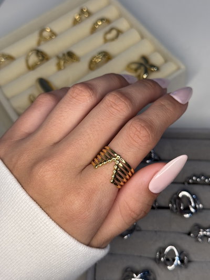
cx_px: 105
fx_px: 388
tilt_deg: -61.2
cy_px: 140
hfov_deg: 30.3
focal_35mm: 48
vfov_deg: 39.6
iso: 80
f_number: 1.78
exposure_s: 1/92
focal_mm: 6.76
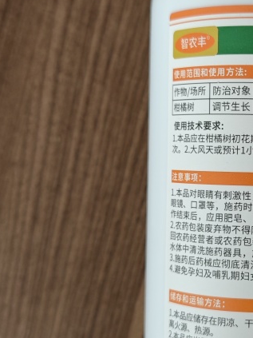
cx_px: 276
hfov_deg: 23.7
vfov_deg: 33.2
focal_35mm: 58
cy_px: 171
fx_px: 565
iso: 320
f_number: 1.6
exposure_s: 1/97.1
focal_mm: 6.55
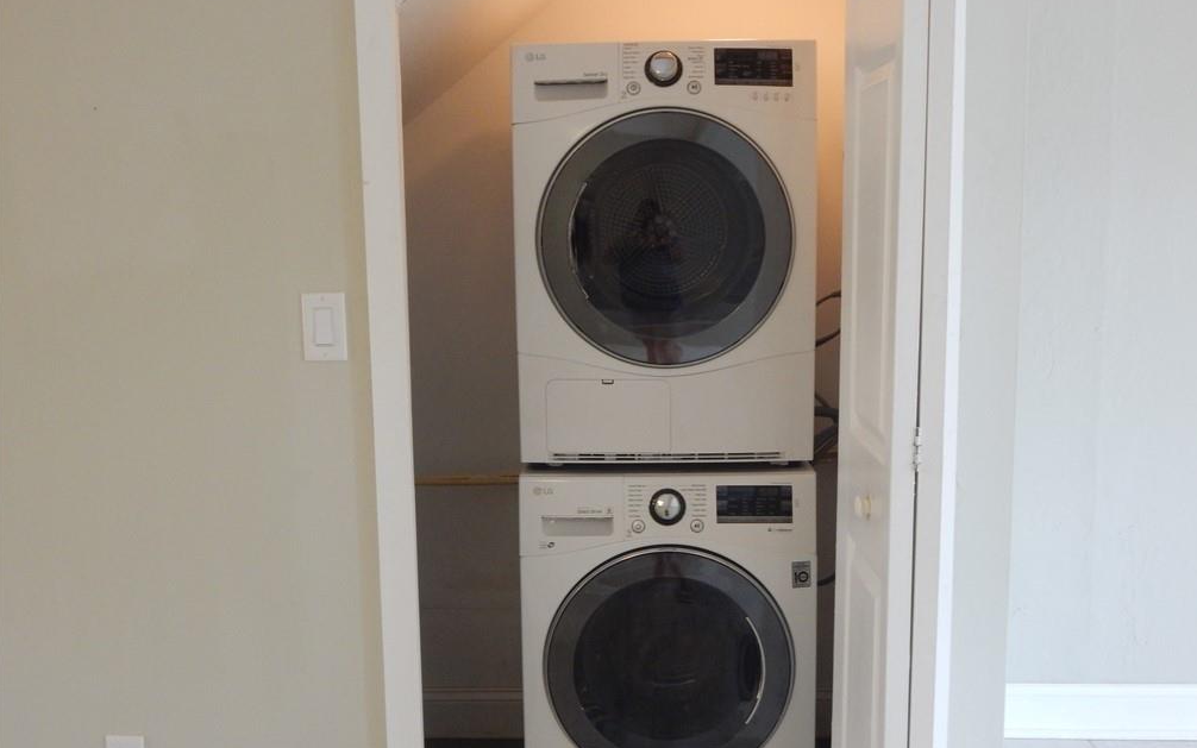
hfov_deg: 48.2
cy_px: 427
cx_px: 604
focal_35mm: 41
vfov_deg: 31.2
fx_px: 1338
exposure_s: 1/30
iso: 360
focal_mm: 6.8
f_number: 3.4
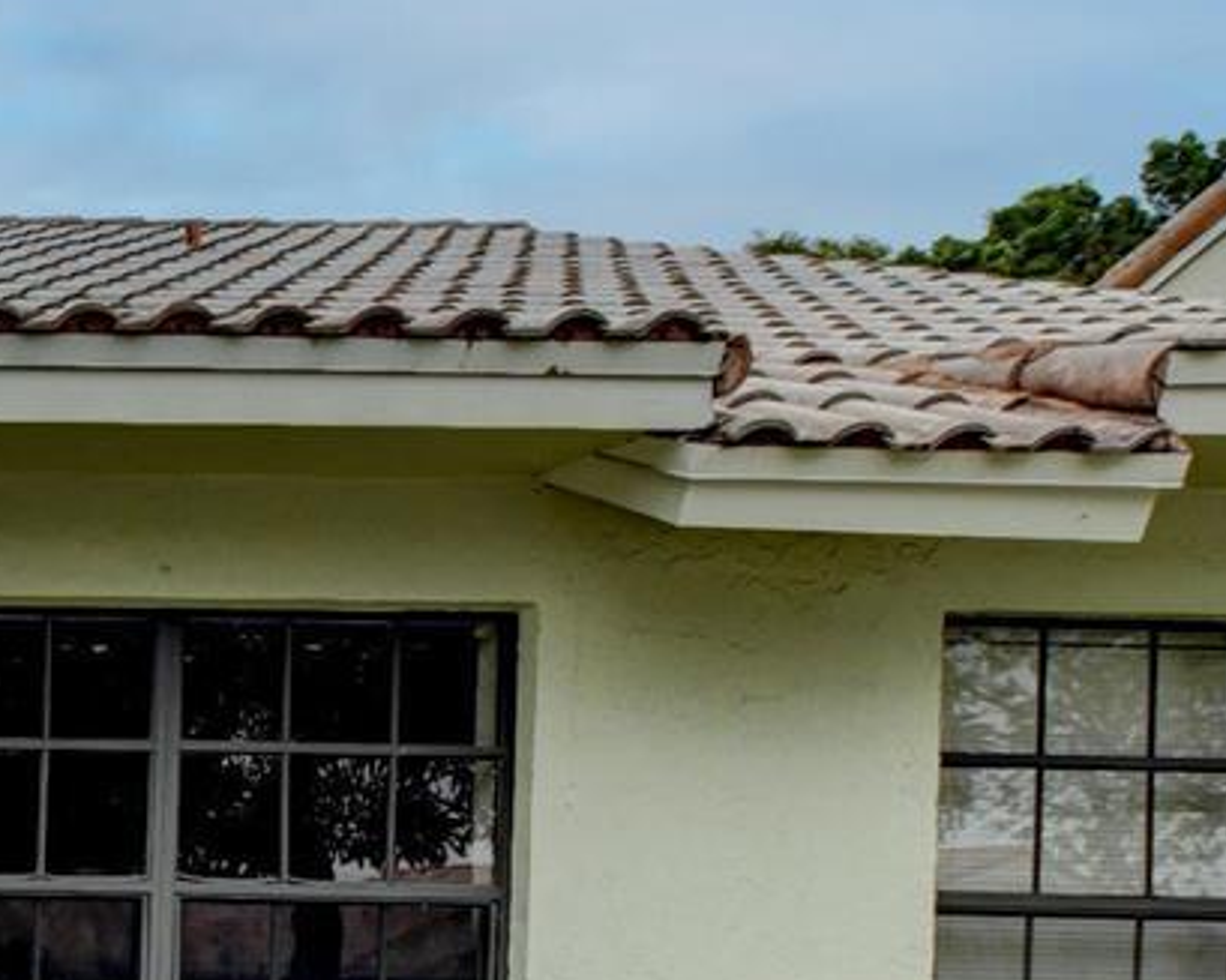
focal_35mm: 55
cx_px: -980
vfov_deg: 25.8
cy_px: 1035
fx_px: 1995
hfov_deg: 21.7
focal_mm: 10
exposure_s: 1/1000
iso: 640
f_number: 8
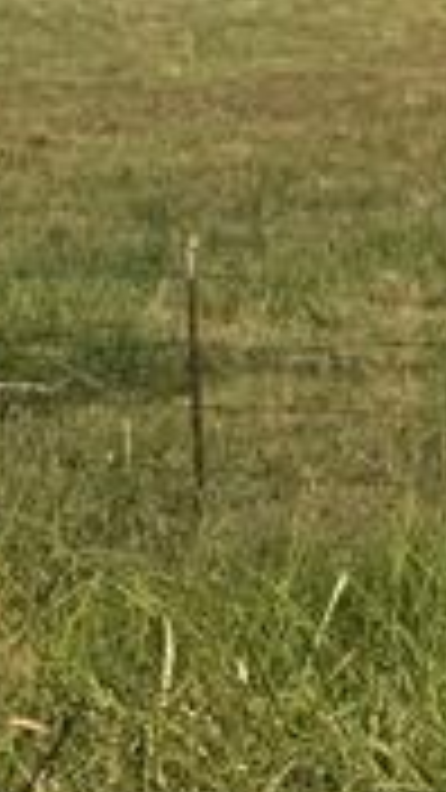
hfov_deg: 9.6
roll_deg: +1.0
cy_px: -220
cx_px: 1014
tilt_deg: +2.1
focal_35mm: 114
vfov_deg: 17.7
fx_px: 2397
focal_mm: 6.76
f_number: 1.78
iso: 80
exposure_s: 1/9091
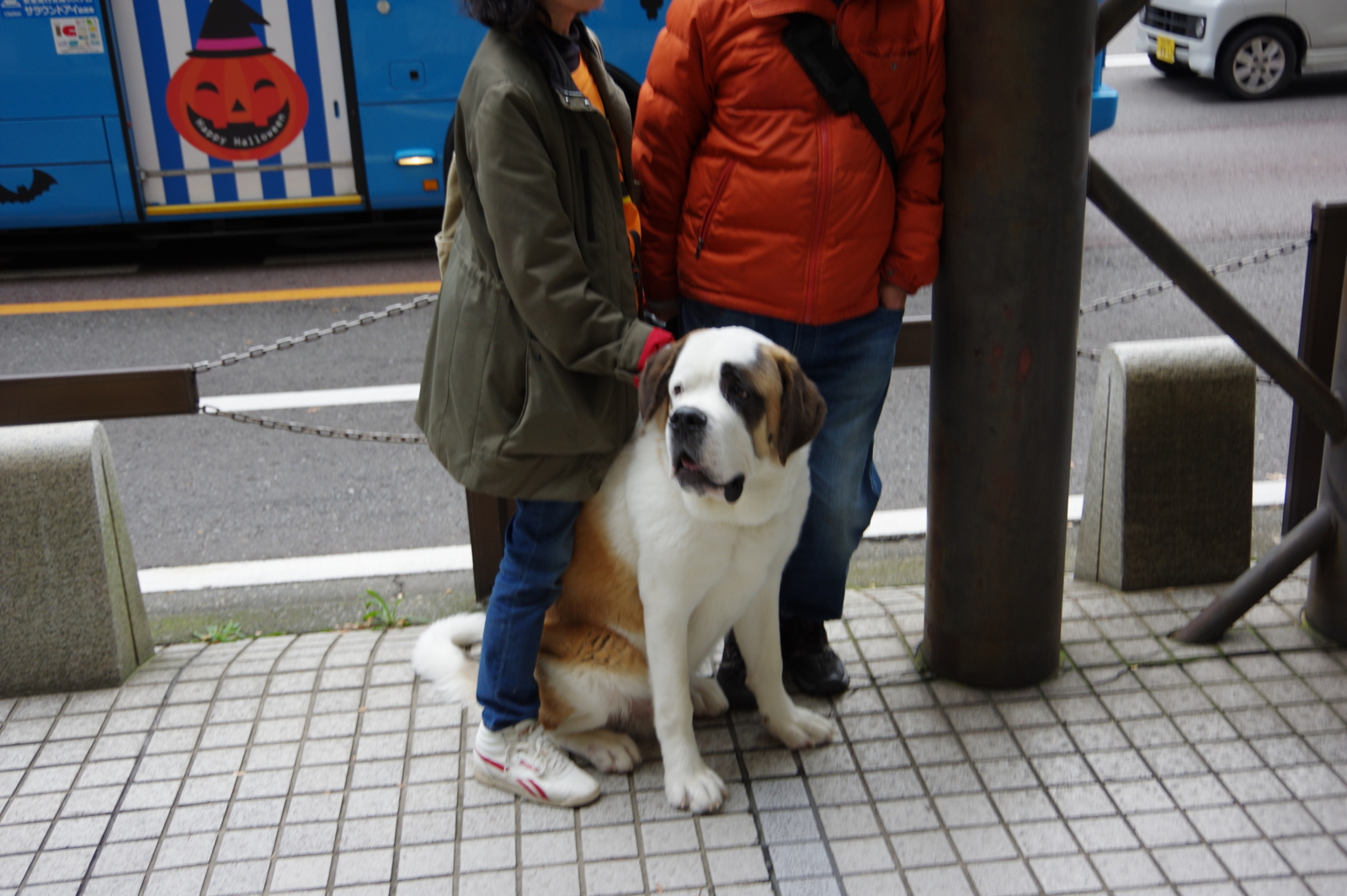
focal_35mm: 42
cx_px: 674
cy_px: 448
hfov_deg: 46.4
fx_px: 1570
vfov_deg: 31.8
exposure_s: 1/60
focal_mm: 28
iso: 200
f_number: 4
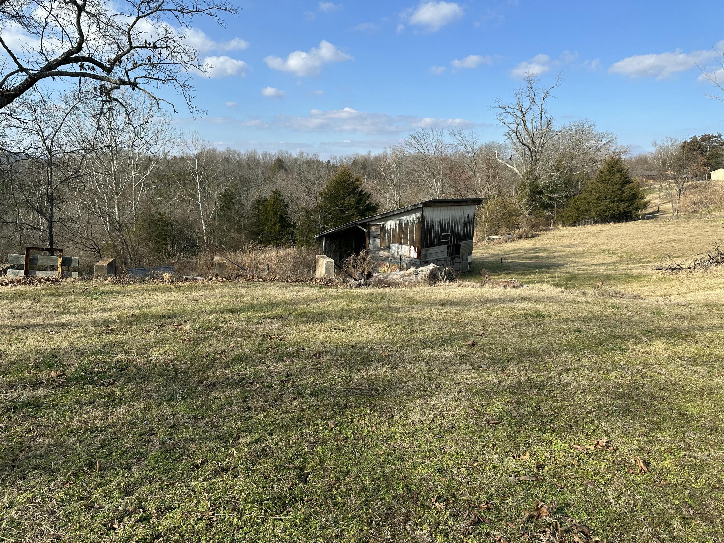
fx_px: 502
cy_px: 272
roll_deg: -2.3
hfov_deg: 71.6
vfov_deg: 56.8
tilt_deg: -10.6
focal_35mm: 24
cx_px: 362
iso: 80
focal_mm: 6.86
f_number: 1.78
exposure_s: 1/3155
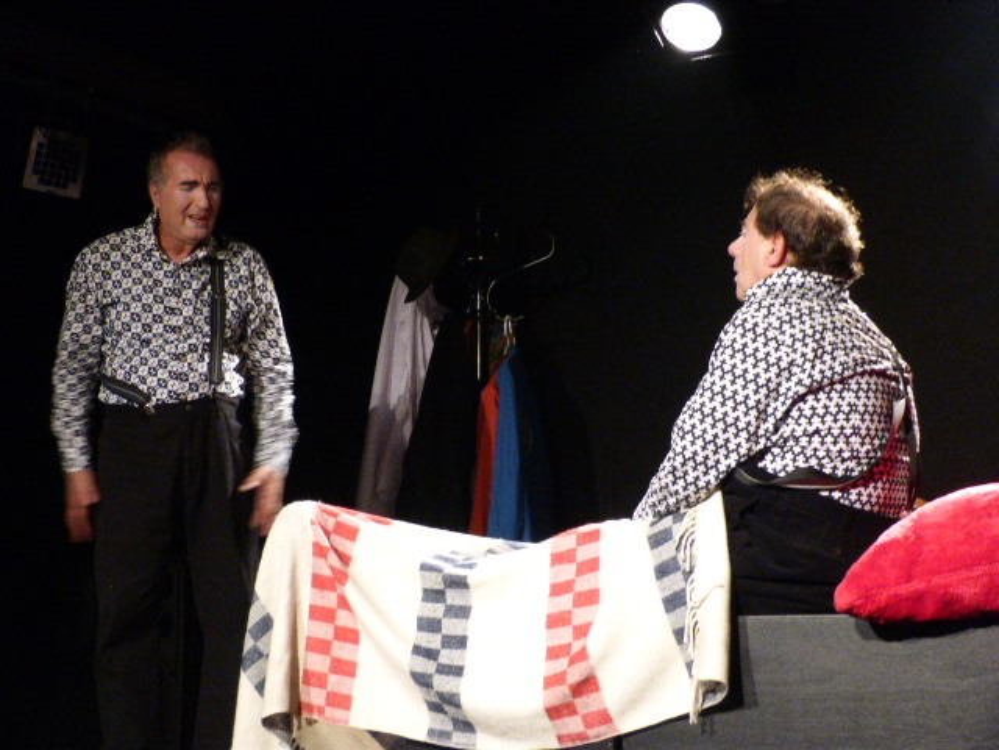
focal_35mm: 70
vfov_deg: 21.0
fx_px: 2020
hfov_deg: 27.8
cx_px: 500
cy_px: 375
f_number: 3.3
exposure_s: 1/30
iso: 800
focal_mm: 12.6
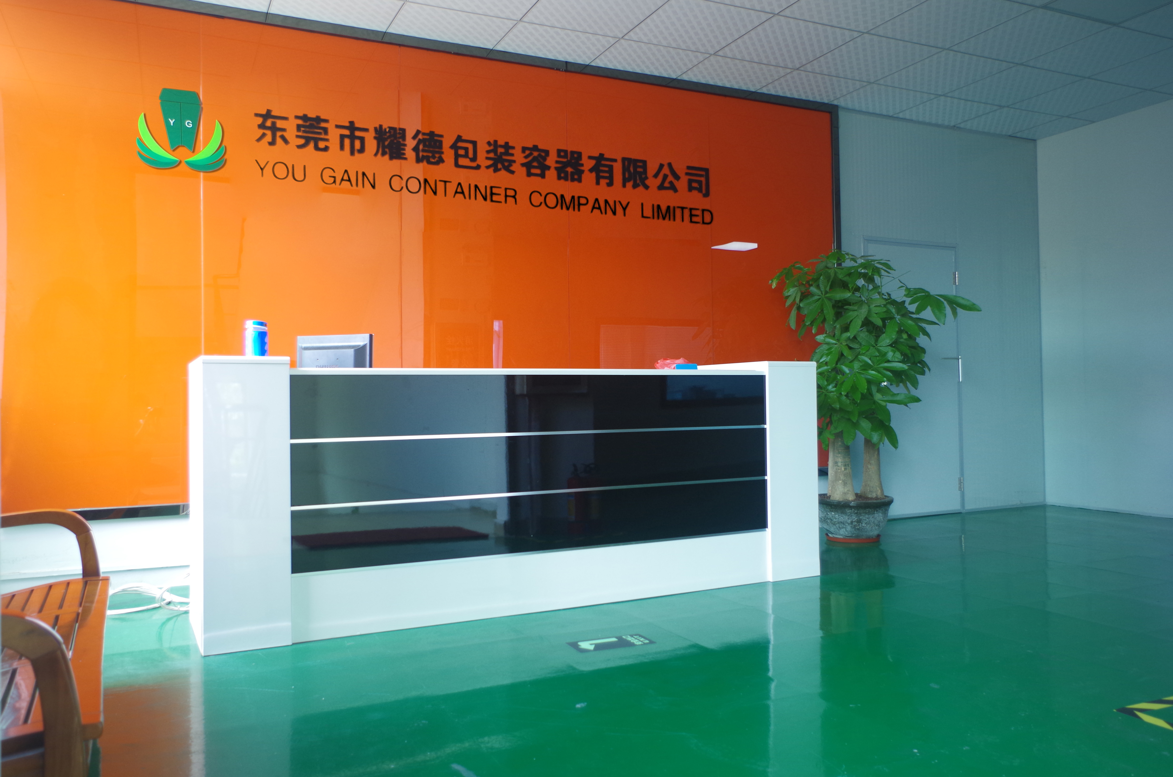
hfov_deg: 67.5
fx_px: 878
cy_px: 388
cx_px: 586
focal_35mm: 27
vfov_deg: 47.7
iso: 400
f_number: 3.5
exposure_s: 1/50
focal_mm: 18
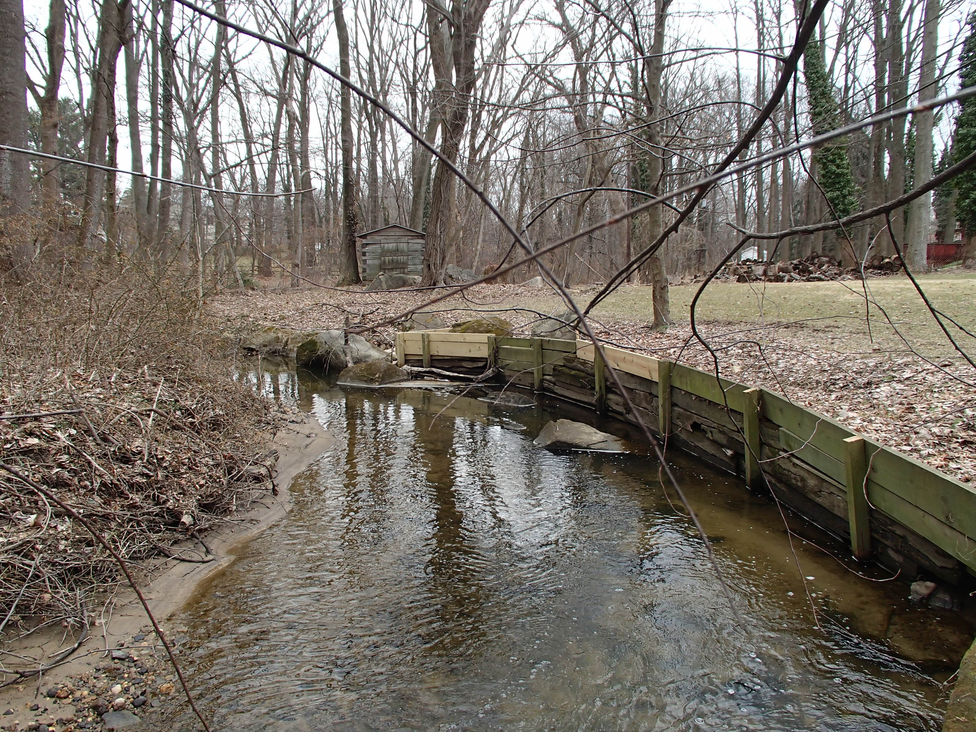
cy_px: 366
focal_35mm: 28
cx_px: 488
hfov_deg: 63.4
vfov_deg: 49.7
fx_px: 789
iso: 100
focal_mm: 5
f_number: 3.9
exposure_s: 1/160
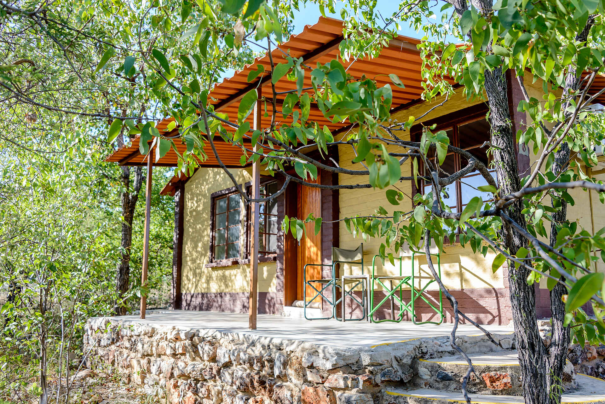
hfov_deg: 58.7
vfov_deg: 41.2
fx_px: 538
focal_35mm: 32
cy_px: 202
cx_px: 302
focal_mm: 32
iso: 250
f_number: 7.1
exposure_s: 1/125
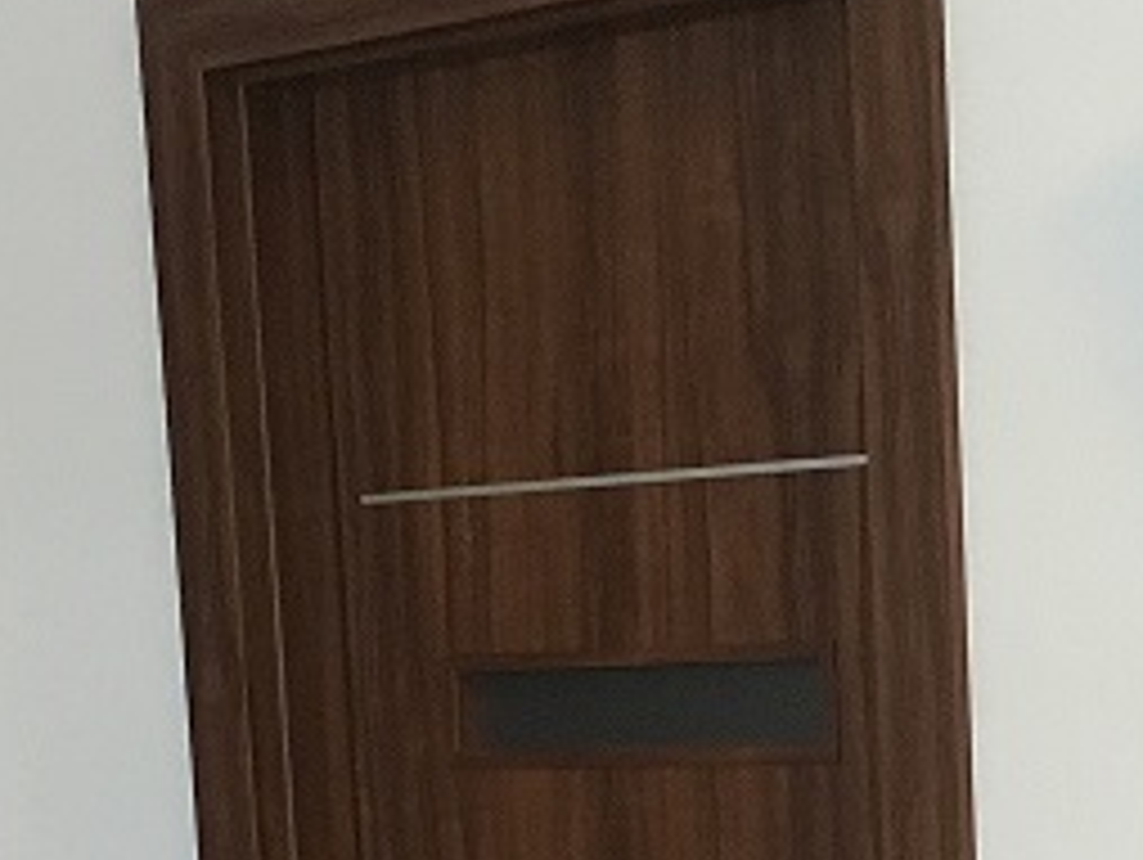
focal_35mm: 115
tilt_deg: -10.1
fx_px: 3801
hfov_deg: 17.1
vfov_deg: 12.4
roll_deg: +3.0
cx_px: 558
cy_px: 1202
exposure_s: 1/33
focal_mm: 4.15
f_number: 2.2
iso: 200
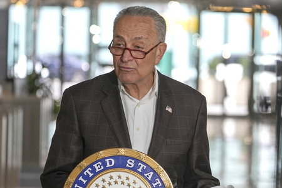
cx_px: 141
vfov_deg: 7.8
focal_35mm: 175
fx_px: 1371
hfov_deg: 11.7
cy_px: 94
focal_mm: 175
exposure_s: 1/320
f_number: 5.6
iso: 2500
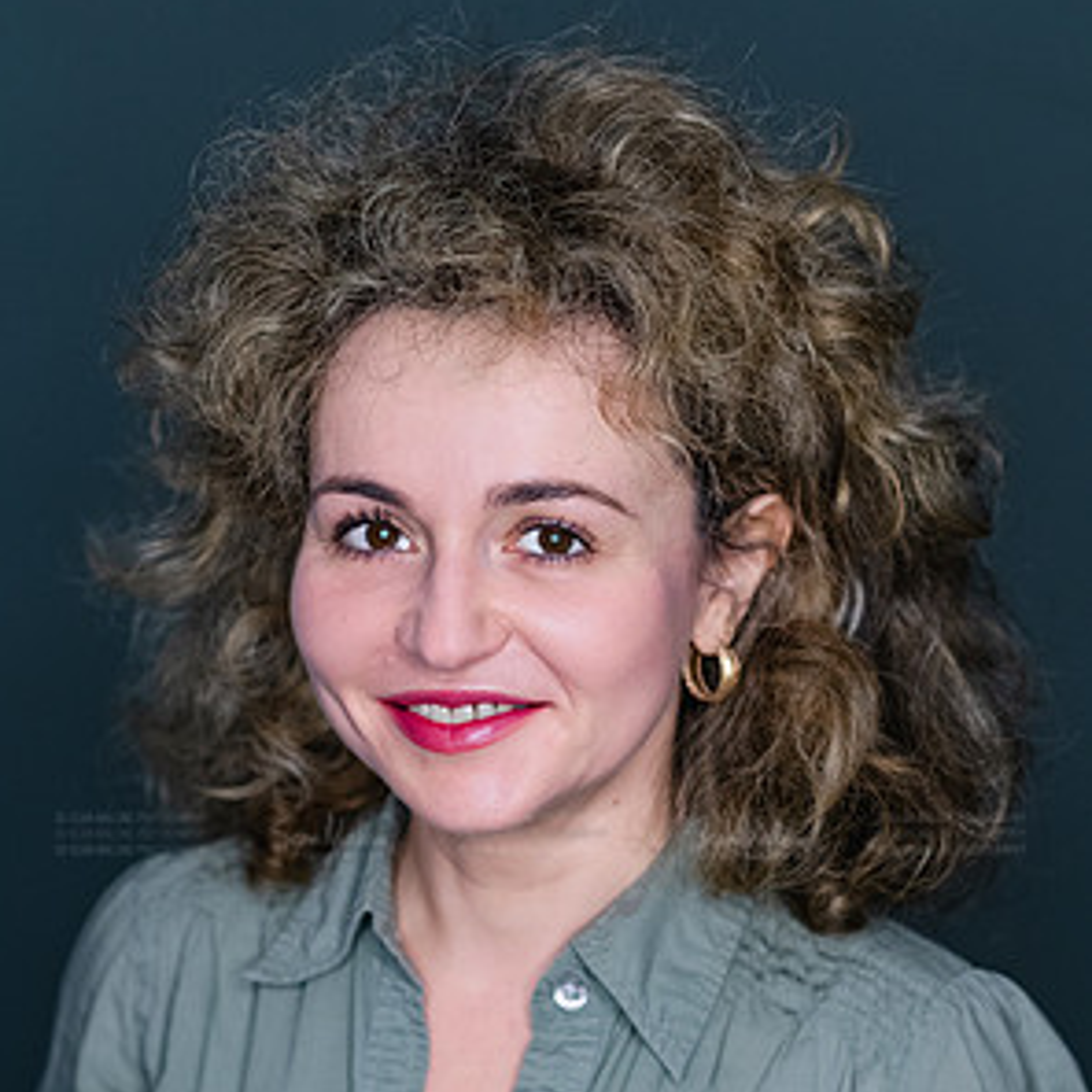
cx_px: 546
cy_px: 778
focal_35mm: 110
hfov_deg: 15.8
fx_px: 3926
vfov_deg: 15.8
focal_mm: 85
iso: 2000
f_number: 3.5
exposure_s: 1/400
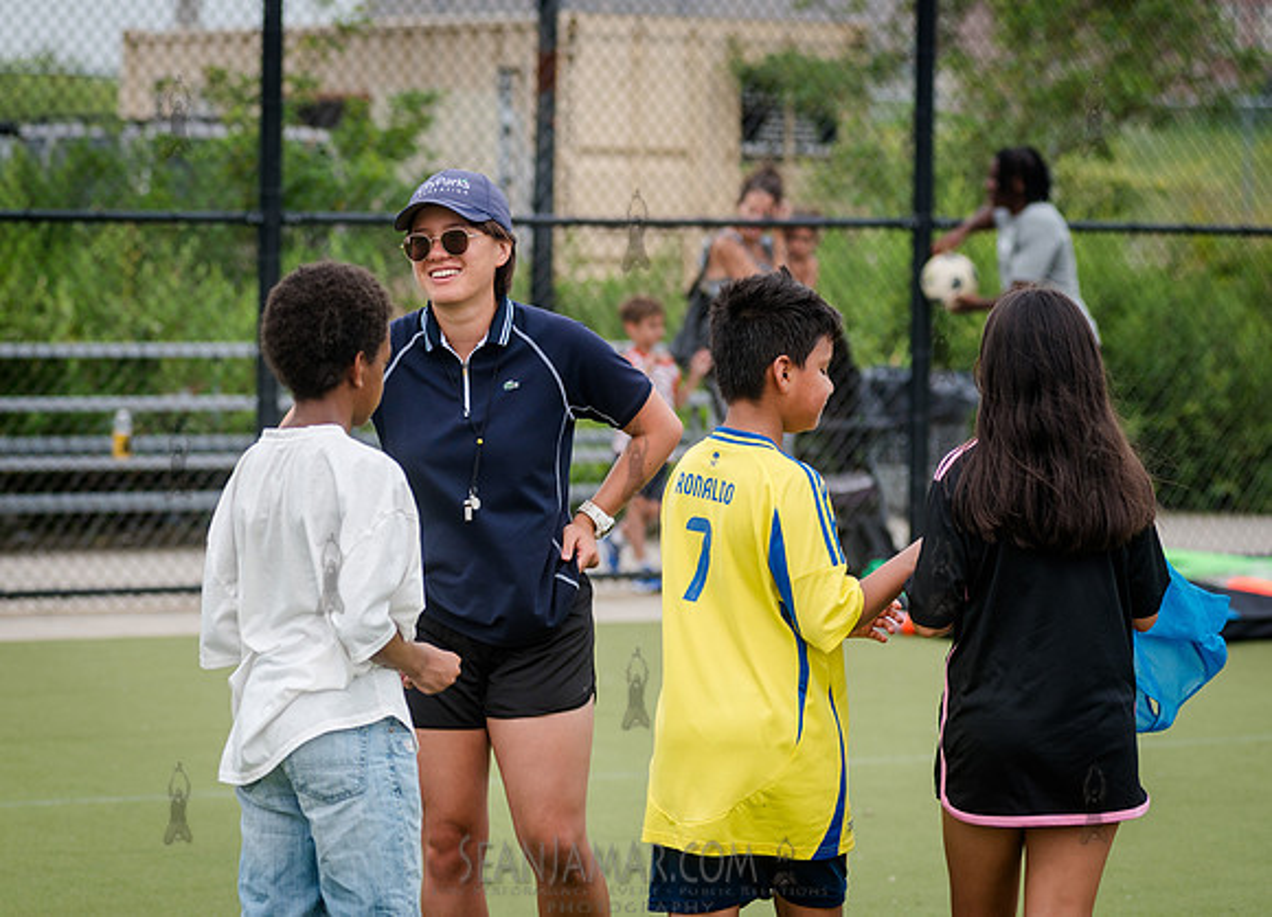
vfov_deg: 10.1
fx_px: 5188
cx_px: 462
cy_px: 375
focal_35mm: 143
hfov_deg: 14.0
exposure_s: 1/1250
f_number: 3.5
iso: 250
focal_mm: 112
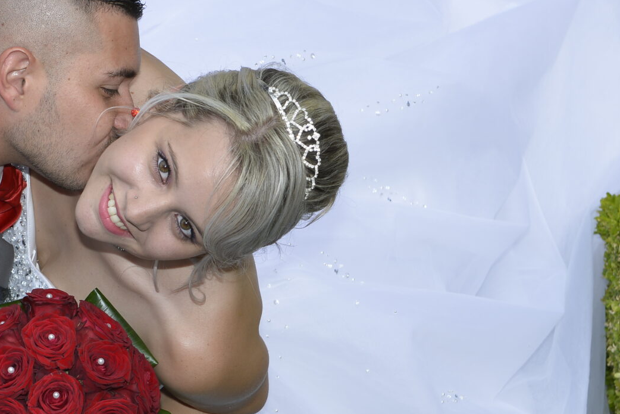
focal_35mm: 172
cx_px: 61
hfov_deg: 11.9
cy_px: 221
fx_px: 2962
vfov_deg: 8.0
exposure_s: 1/125
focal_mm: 70
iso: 100
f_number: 9
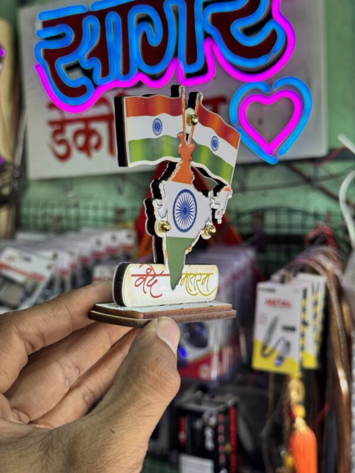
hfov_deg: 30.3
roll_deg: +0.0
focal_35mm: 48
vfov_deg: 39.7
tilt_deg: -2.0
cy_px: 236
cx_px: 178
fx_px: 656
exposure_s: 1/100
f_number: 1.78
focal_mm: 6.76
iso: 50
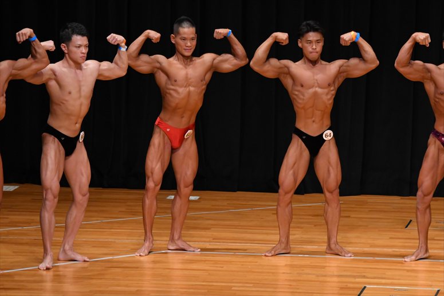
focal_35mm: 270
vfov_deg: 5.1
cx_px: 222
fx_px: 3328
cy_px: 148
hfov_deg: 7.6
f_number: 5.6
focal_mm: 180
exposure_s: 1/400
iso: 3200
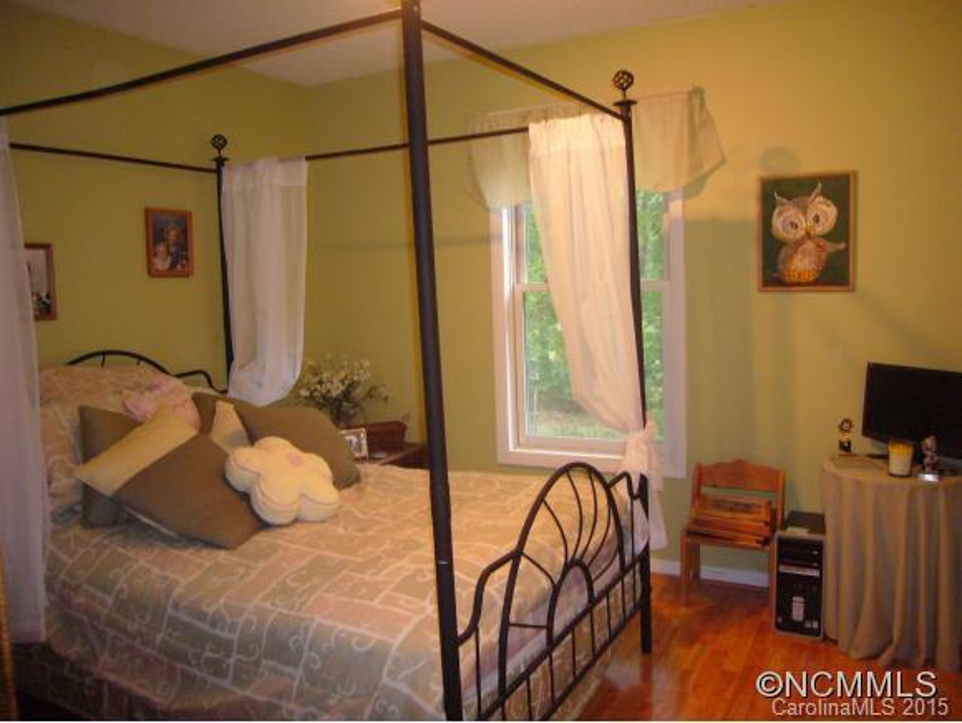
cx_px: 481
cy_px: 362
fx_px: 779
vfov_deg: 49.8
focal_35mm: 28
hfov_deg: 63.4
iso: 200
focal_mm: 4.6
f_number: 2.8
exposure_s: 1/8
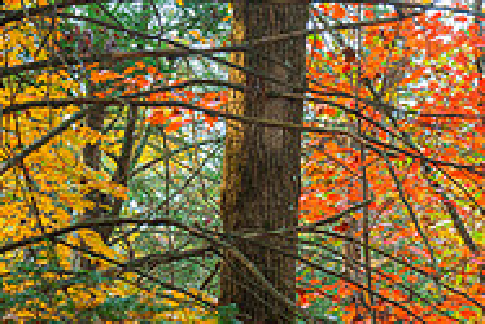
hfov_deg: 5.4
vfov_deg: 3.6
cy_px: 440
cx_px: 578
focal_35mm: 381
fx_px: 5137
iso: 100
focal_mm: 78
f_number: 8
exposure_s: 1/6
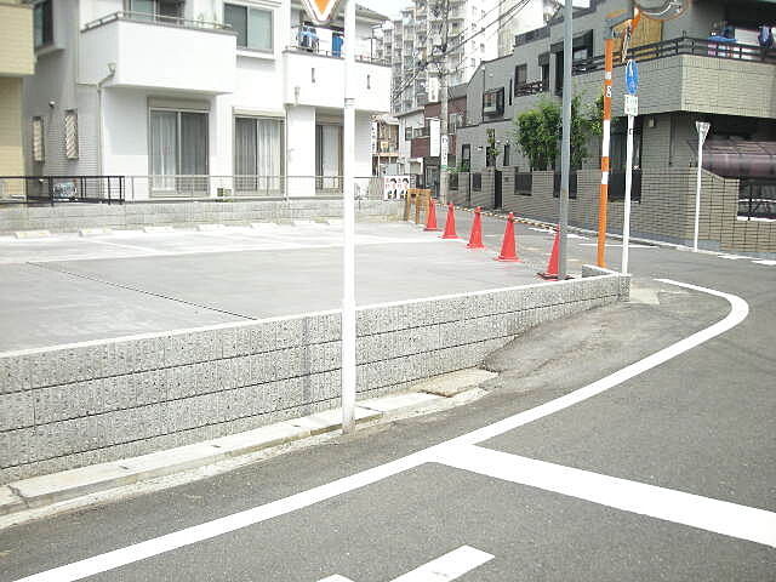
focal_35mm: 35
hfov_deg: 52.6
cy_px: 291
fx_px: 785
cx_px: 388
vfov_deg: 40.7
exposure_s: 1/182
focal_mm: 5.7
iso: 72
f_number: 5.7
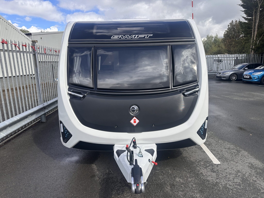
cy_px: 99
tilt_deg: -9.5
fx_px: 183
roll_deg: +1.4
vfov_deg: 56.8
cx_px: 132
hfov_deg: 71.6
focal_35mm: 24
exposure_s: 1/2155
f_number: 1.78
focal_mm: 6.86
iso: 80
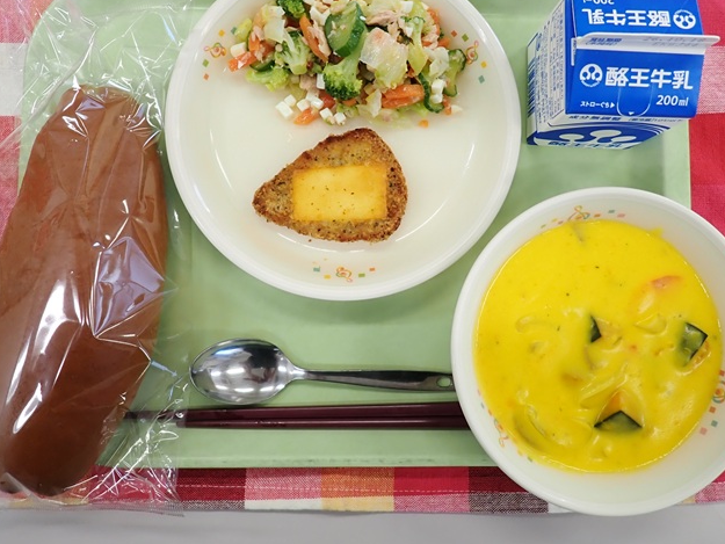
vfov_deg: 44.0
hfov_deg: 56.8
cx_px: 368
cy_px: 219
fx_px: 670
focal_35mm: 32
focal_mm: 4.5
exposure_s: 1/125
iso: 100
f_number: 2
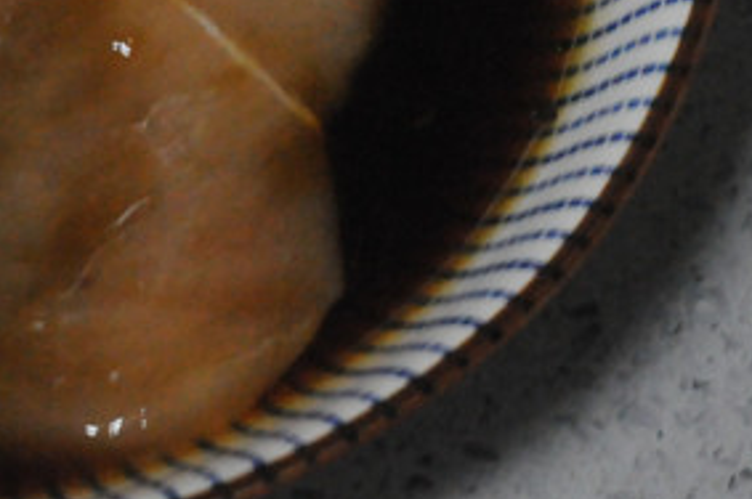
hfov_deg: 8.8
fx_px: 4820
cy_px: -138
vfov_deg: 5.9
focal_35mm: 231
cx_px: -76
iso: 3200
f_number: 9
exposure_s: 1/8
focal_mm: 50
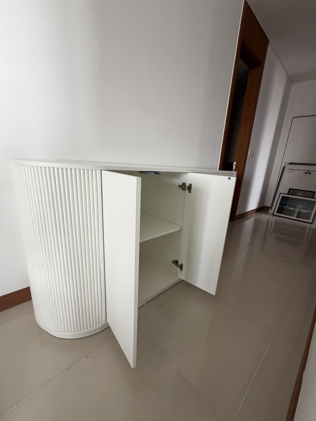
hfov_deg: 81.7
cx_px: 166
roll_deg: -4.6
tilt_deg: -16.4
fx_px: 183
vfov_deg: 98.1
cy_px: 219
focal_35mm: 15
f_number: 2.2
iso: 320
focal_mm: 2.22
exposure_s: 1/121
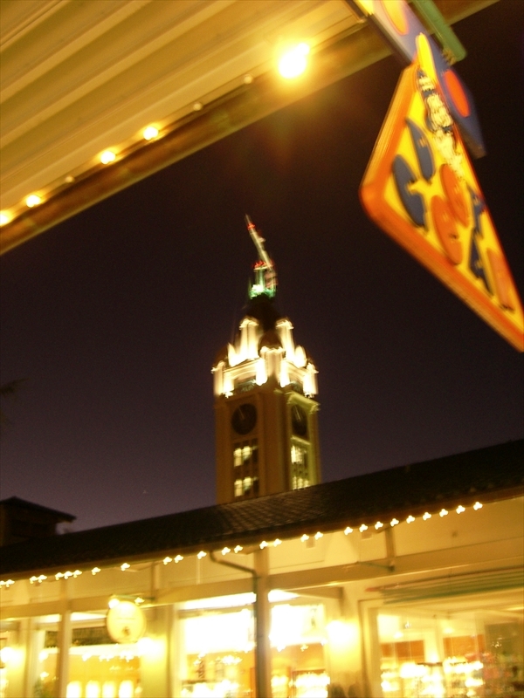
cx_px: 262
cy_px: 349
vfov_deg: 49.0
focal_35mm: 38
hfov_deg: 37.7
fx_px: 767
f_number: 2.7
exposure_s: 1.3
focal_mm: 6.2
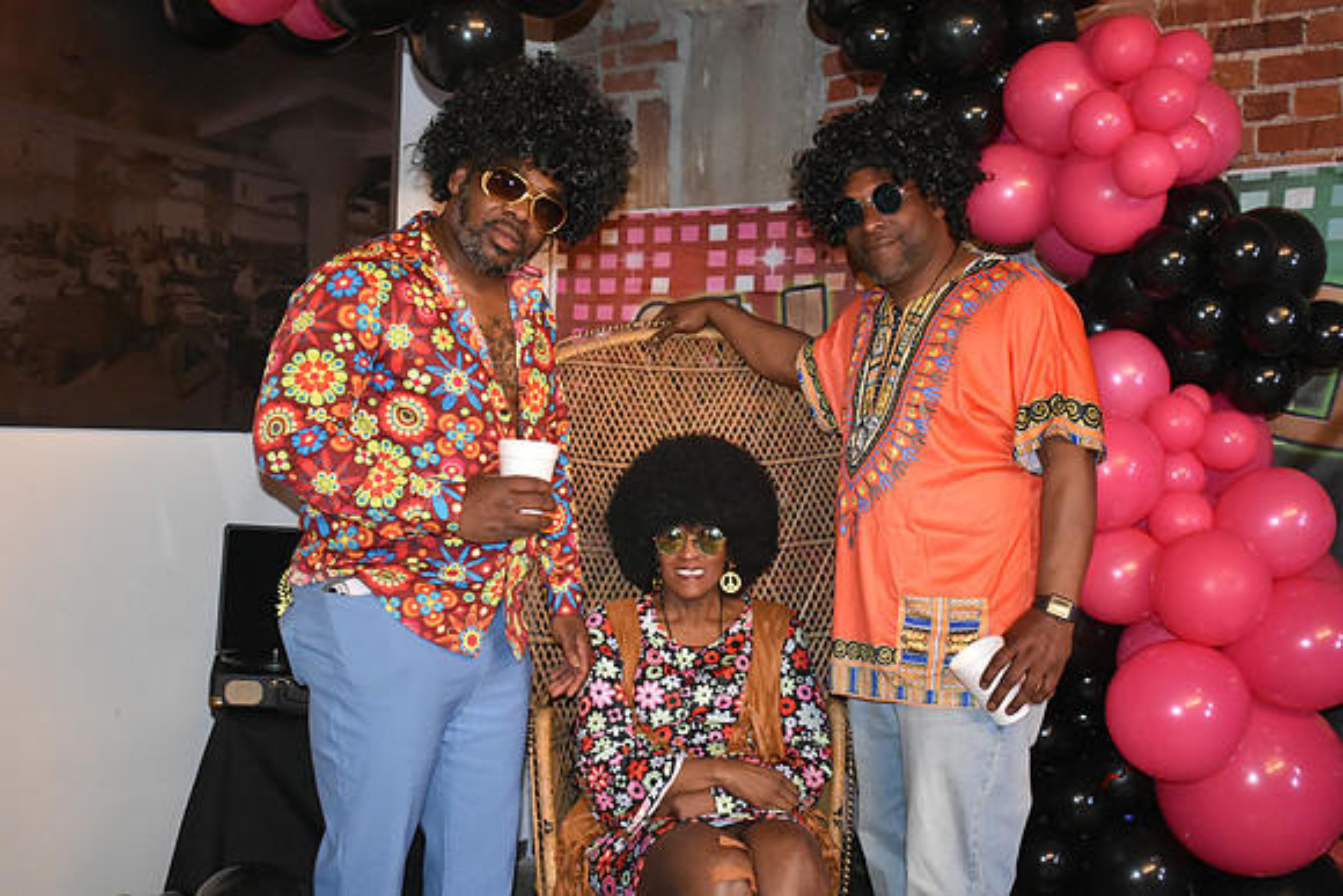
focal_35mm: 42
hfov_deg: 46.4
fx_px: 1567
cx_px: 672
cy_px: 448
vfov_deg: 31.9
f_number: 4.2
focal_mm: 28
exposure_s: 1/60
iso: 6400
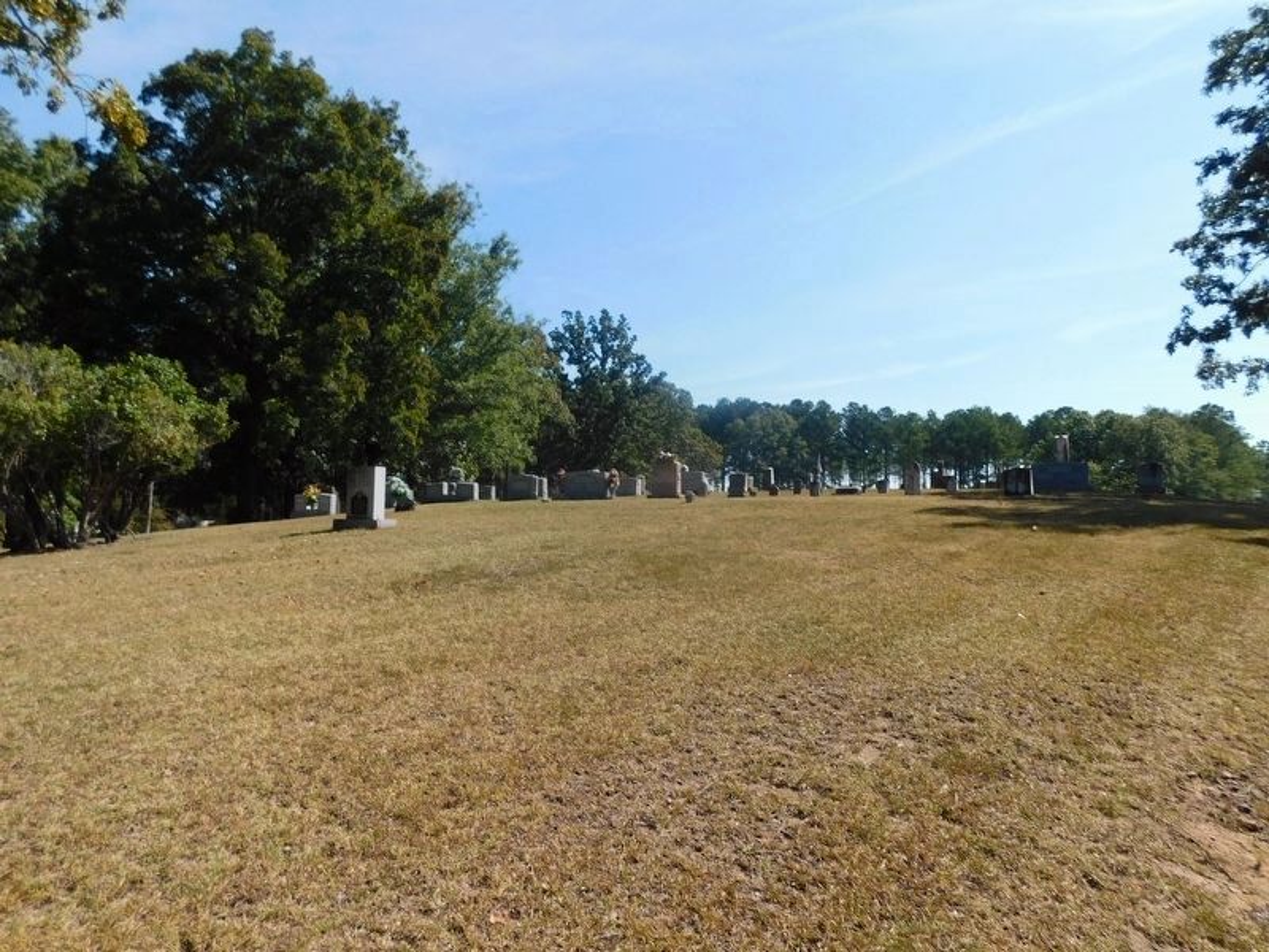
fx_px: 843
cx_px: 634
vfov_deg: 58.9
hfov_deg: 73.9
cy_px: 476
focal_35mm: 23
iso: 125
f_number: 6
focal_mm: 4
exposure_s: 1/400
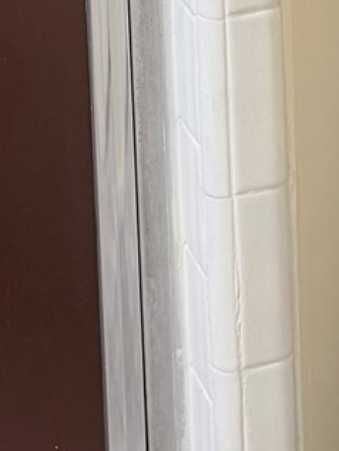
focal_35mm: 155
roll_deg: +1.5
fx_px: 2023
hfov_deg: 9.6
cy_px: -380
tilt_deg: -11.6
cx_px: 272
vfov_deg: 11.7
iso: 125
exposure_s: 1/60
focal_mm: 6.76
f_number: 1.78
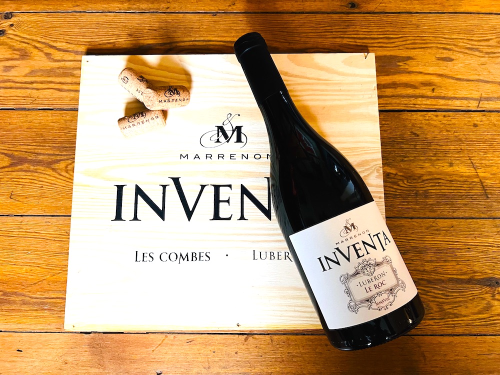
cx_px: 250
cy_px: 188
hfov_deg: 67.3
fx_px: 376
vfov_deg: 53.1
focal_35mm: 26
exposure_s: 1/33
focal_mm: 5.7
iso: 400
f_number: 1.5
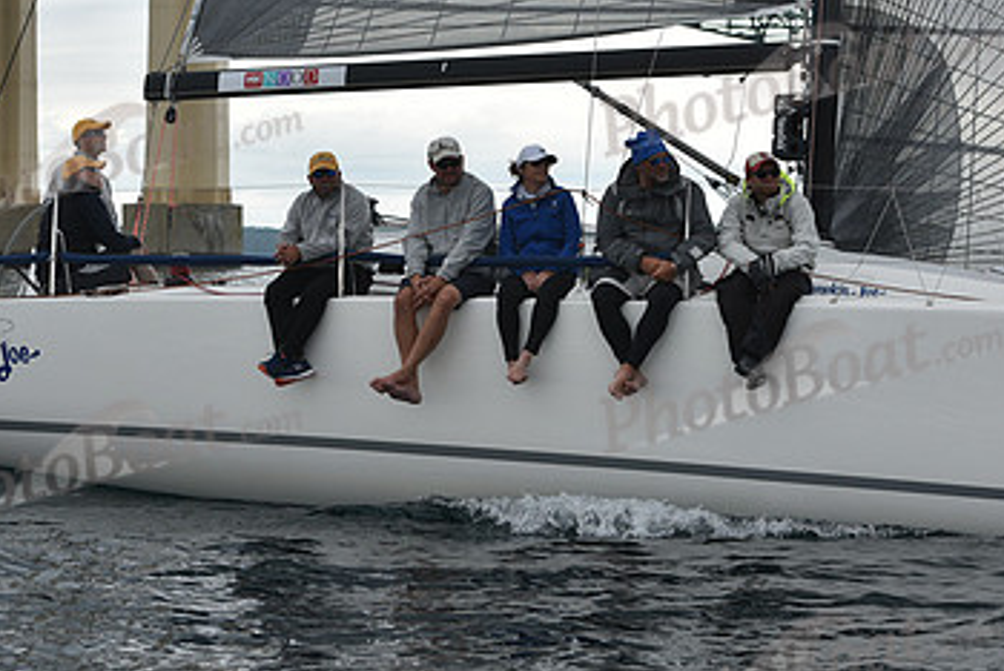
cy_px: 271
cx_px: 453
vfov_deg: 11.8
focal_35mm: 116
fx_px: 3238
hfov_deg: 17.6
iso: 250
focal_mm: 70
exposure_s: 1/800
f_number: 5
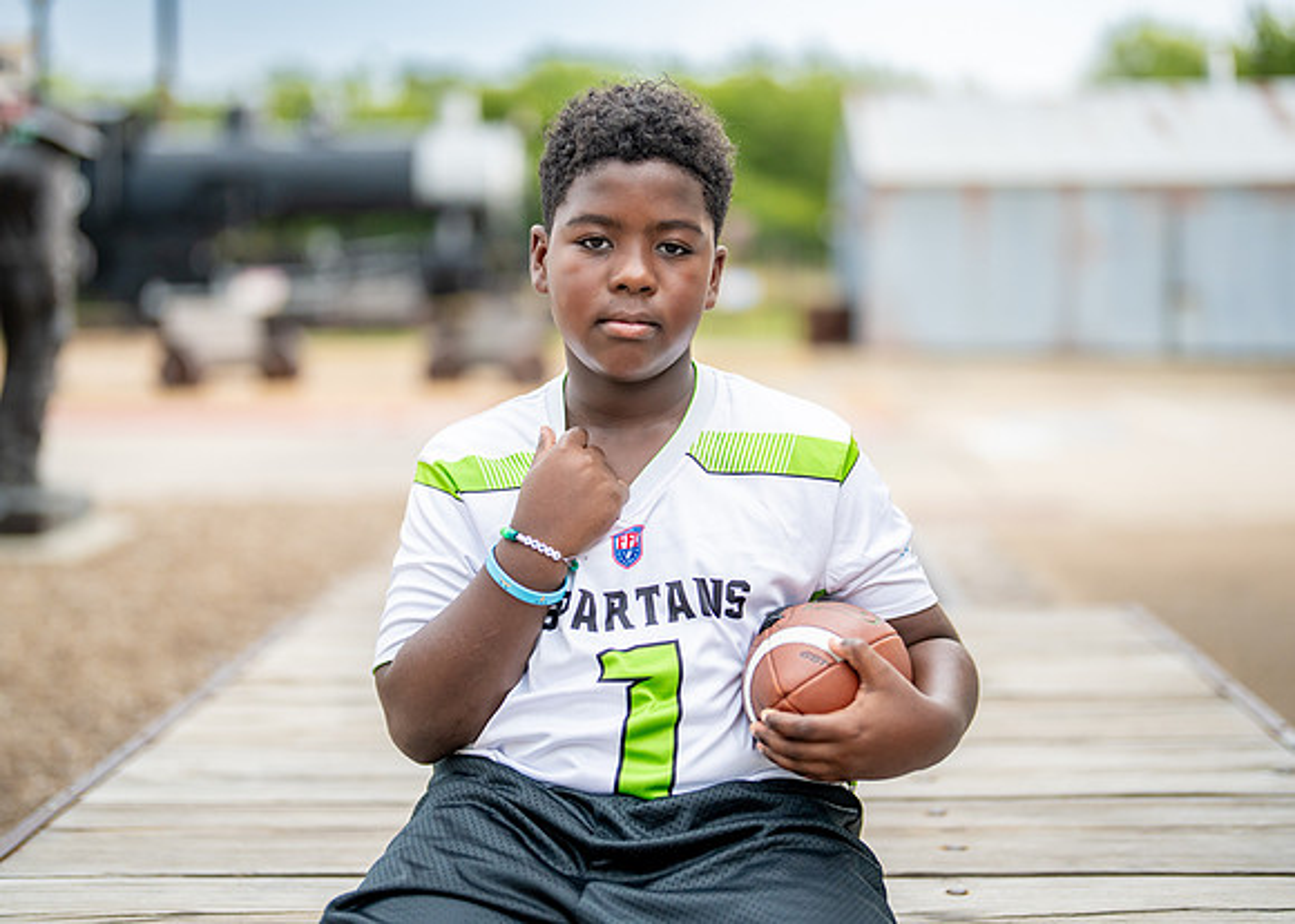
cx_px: 664
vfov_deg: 25.5
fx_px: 2041
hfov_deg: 35.2
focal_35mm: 56
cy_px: 442
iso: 500
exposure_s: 1/640
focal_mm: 50
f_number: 1.2
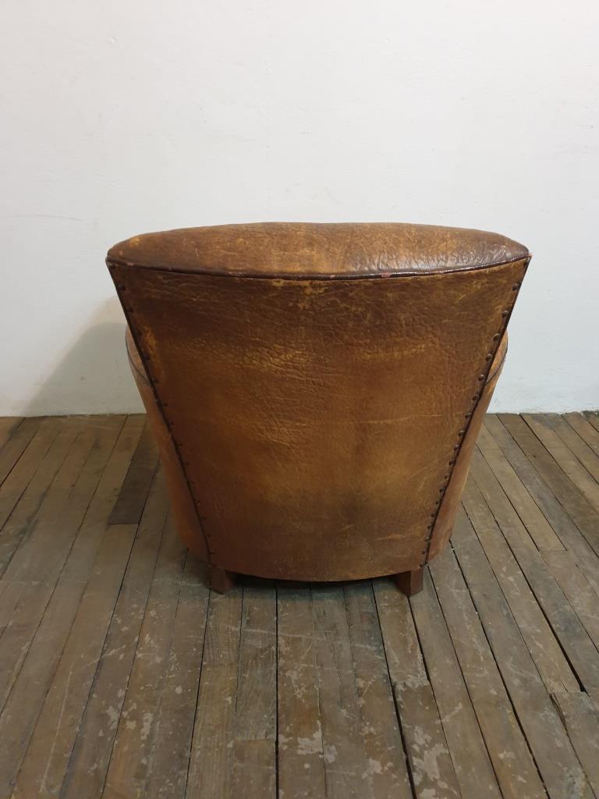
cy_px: 400
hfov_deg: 53.1
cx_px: 300
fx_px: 600
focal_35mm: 26
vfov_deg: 67.3
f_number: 1.5
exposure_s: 1/25
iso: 320
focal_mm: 4.3
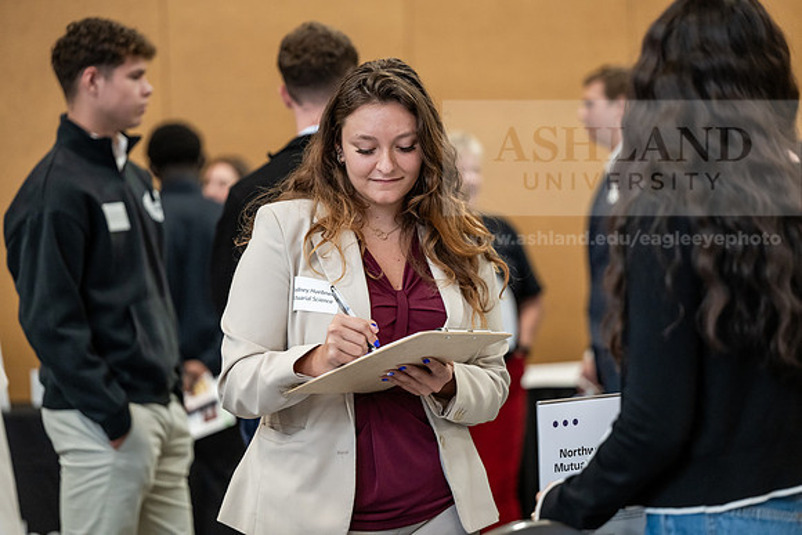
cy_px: 268
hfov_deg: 17.8
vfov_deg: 11.9
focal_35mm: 115
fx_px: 2562
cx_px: 401
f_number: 2.8
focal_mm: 115
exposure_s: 1/200
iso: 2000
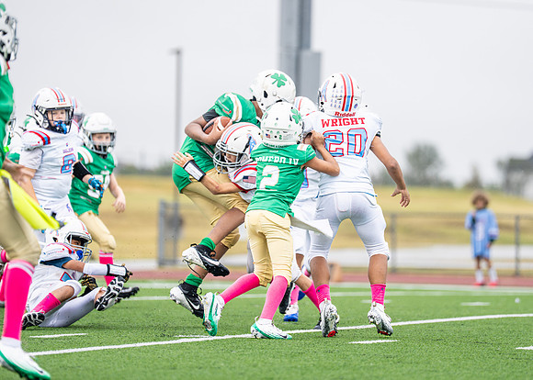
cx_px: 294
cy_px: 169
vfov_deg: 5.6
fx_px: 3887
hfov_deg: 7.8
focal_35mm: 257
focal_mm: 200
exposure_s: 1/1000
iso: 400
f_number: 2.8
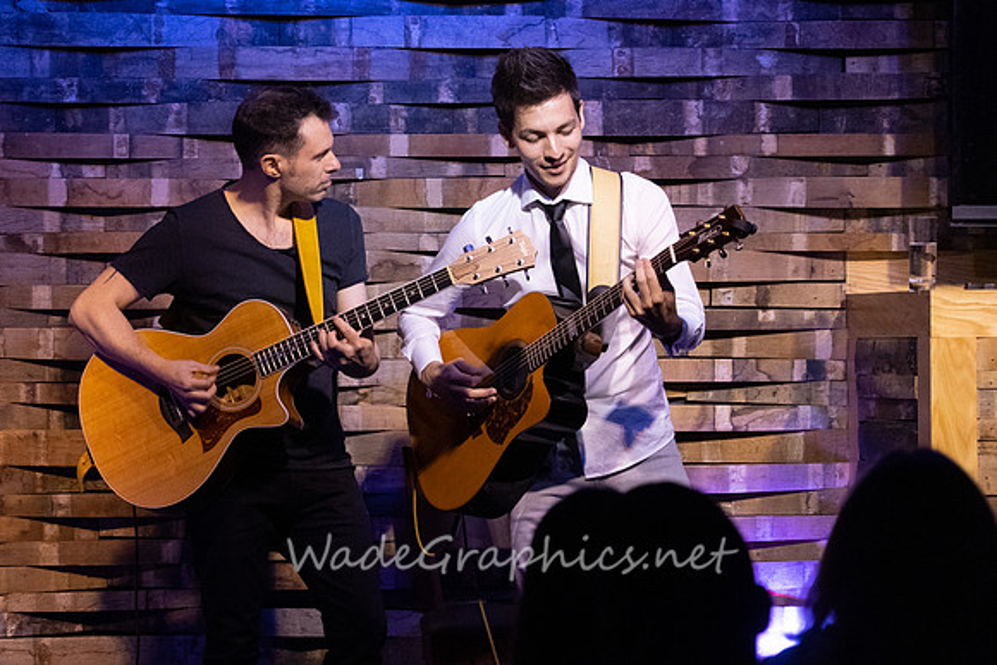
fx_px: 4333
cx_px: 400
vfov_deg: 8.8
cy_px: 272
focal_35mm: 156
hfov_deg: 13.1
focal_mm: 130
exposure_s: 1/200
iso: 6400
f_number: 6.3
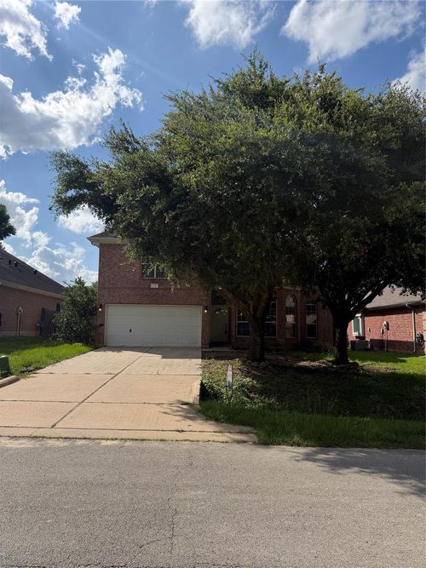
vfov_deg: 71.6
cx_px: 213
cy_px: 284
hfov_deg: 56.8
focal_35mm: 24
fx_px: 394
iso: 100
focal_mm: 6.76
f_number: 1.78
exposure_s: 1/8130
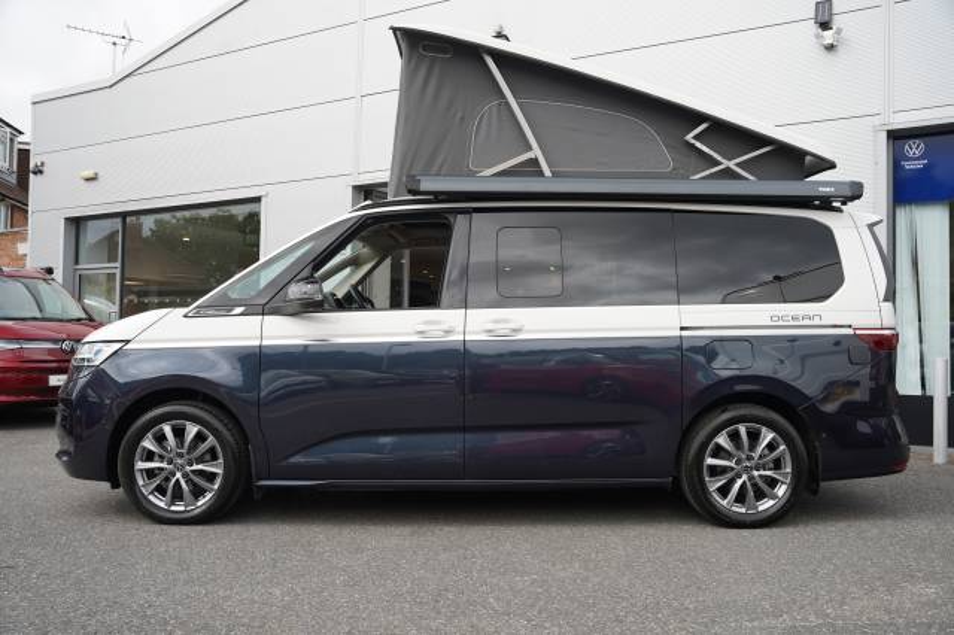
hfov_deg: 61.8
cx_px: 477
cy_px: 318
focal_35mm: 30
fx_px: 797
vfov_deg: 43.4
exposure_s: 1/100
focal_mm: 30.1
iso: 100
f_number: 5
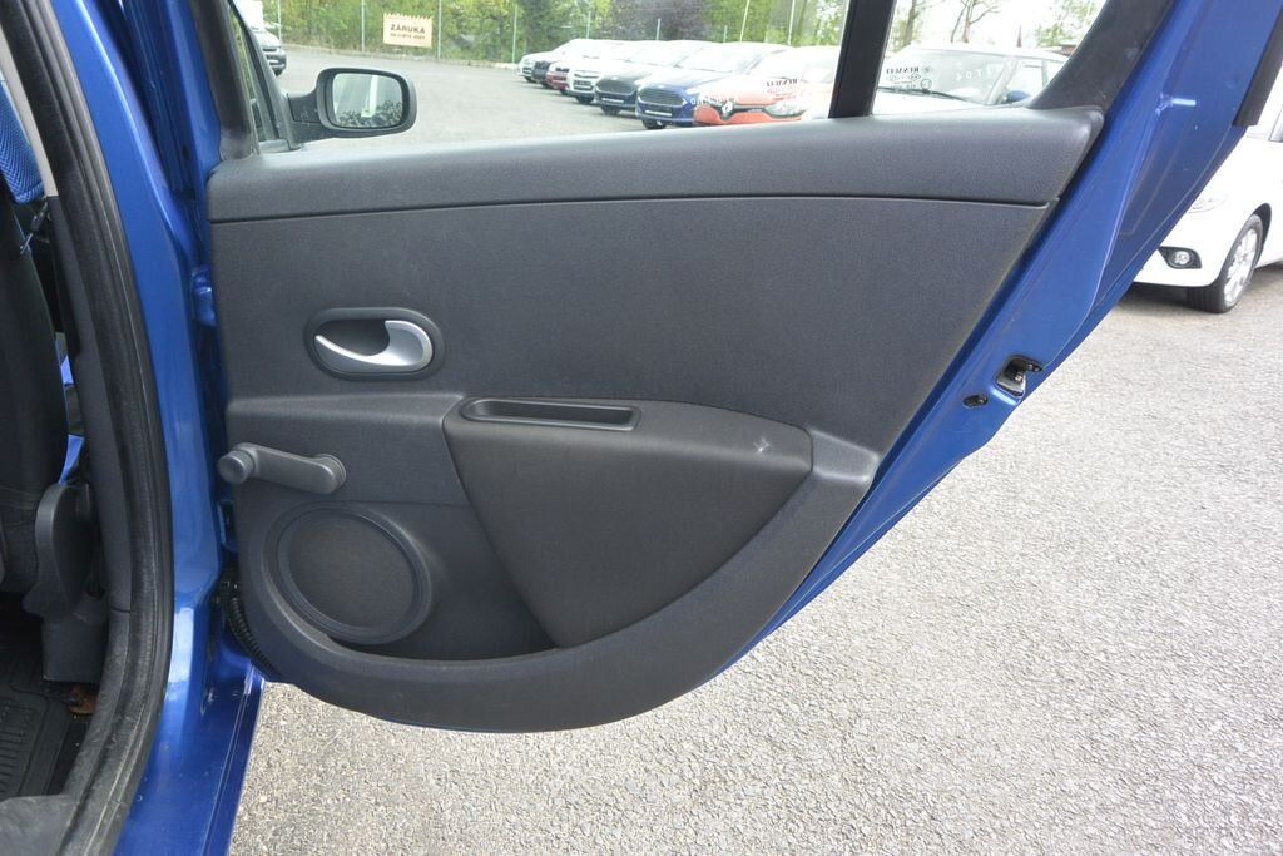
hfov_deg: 67.4
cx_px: 642
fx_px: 962
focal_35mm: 27
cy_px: 428
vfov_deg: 47.9
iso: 160
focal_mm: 10
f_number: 3.5
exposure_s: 1/320
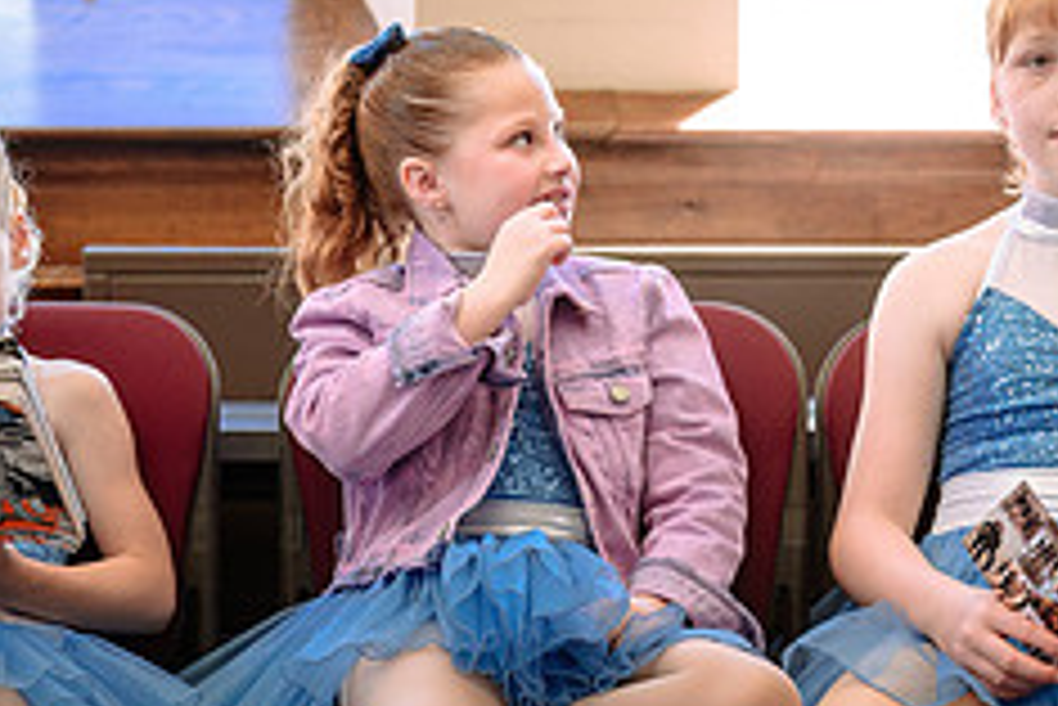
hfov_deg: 11.7
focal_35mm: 175
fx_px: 5146
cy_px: 600
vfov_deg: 7.8
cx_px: 531
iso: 320
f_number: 3.2
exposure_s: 1/125
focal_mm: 70
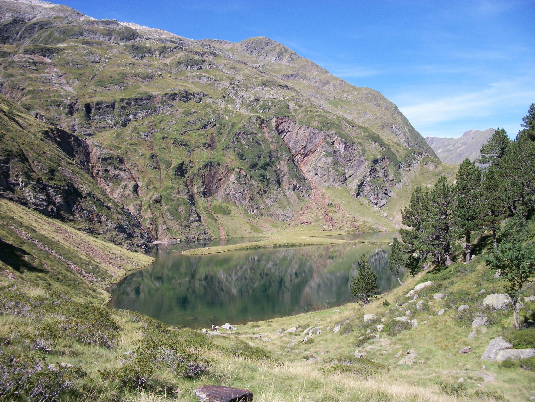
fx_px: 495
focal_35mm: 32
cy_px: 201
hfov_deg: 56.8
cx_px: 268
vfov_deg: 44.2
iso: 80
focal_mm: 5.7
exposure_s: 1/125
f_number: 8.8
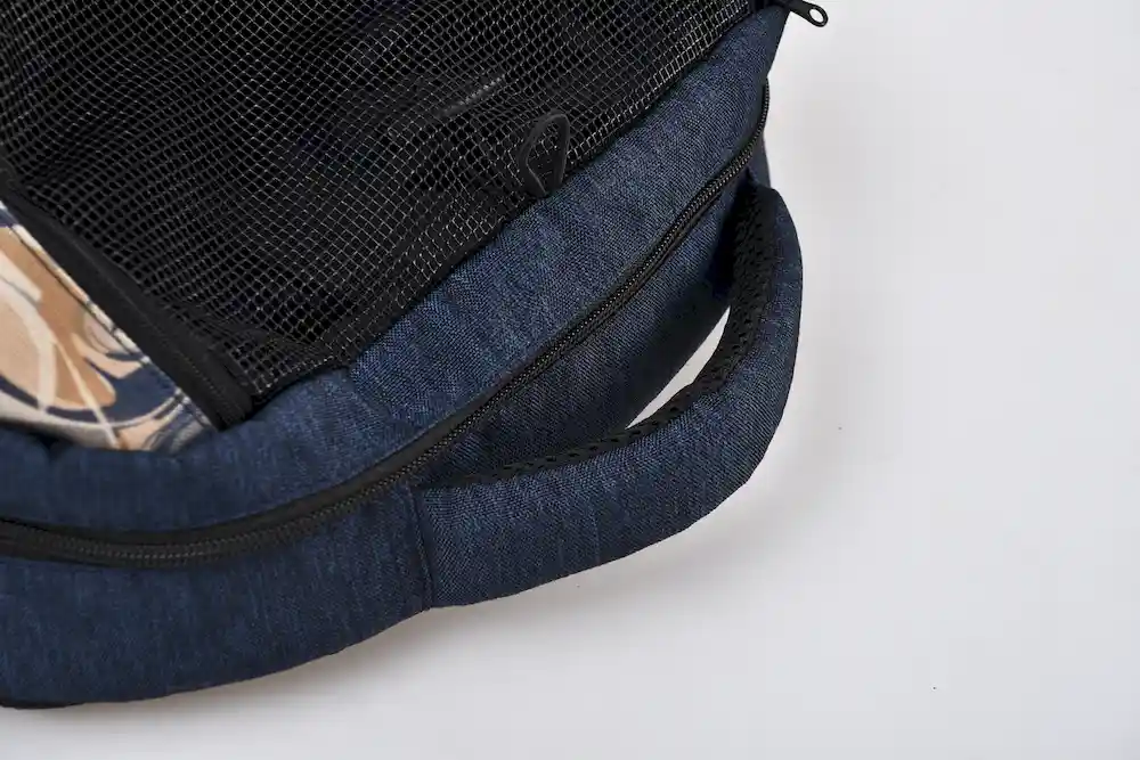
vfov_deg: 19.5
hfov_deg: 28.8
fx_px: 2217
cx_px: 570
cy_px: 380
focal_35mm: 70
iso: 250
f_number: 11
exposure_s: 1/125
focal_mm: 70
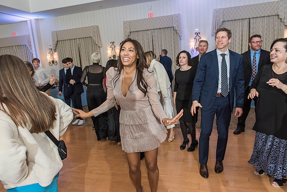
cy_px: 96
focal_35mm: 24
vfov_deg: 53.2
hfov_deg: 73.7
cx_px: 144
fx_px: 191
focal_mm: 24
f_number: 4
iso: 1000
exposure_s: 1/100
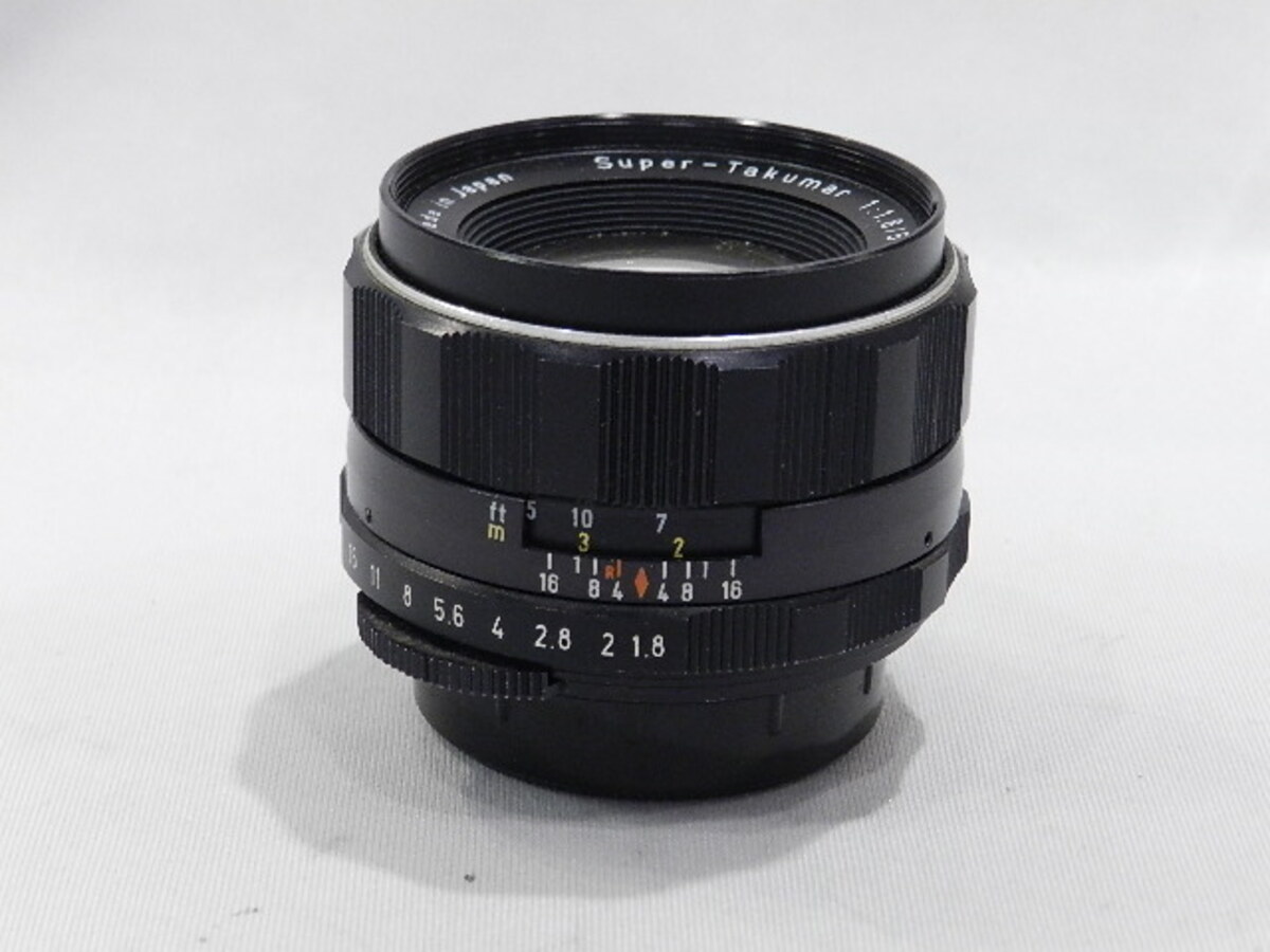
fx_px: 3082
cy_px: 476
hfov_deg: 23.3
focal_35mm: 84
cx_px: 635
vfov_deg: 17.6
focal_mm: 14.9
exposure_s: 1/60
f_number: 4.4
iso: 800
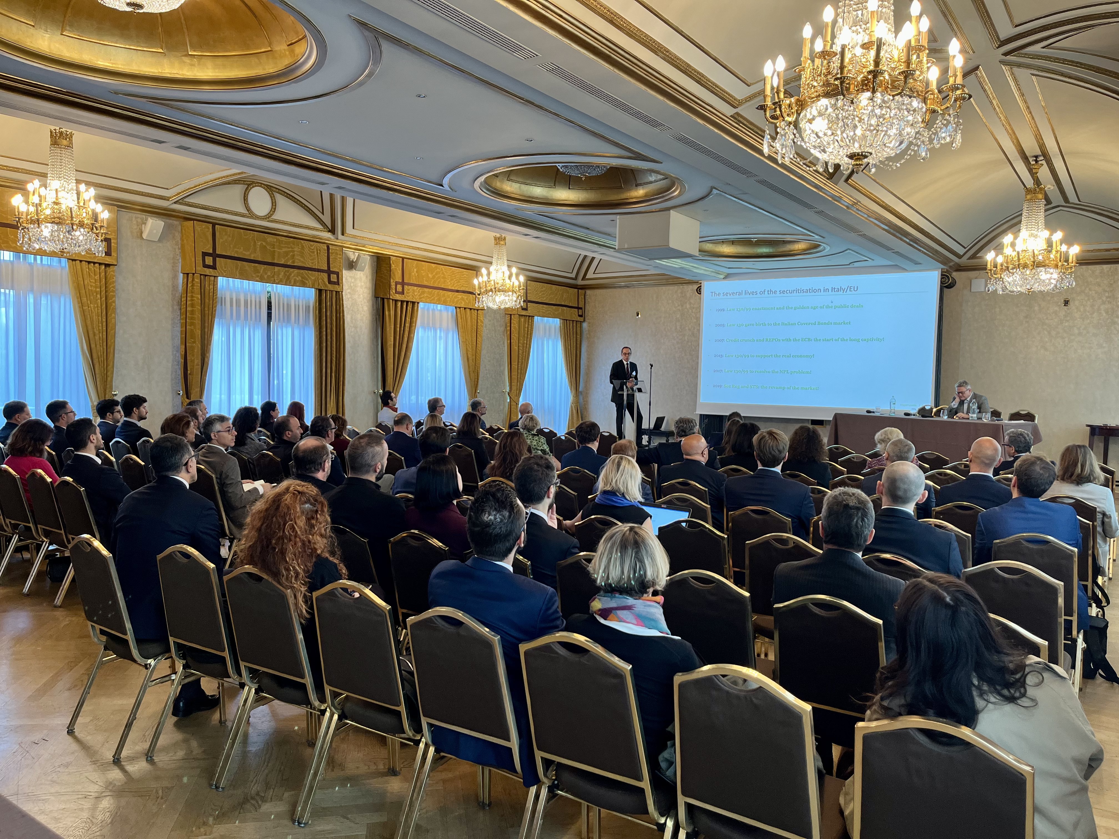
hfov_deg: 67.3
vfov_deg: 53.1
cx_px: 560
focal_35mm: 26
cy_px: 420
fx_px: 840
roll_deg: -1.0
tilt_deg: -3.1
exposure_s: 1/50
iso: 100
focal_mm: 5.1
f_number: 1.6
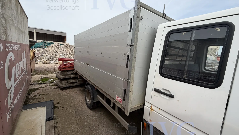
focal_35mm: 16
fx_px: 101
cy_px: 66
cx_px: 120
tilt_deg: -7.2
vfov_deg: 67.1
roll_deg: -4.6
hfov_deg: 99.4
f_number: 2.2
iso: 32
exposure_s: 1/770
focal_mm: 2.22
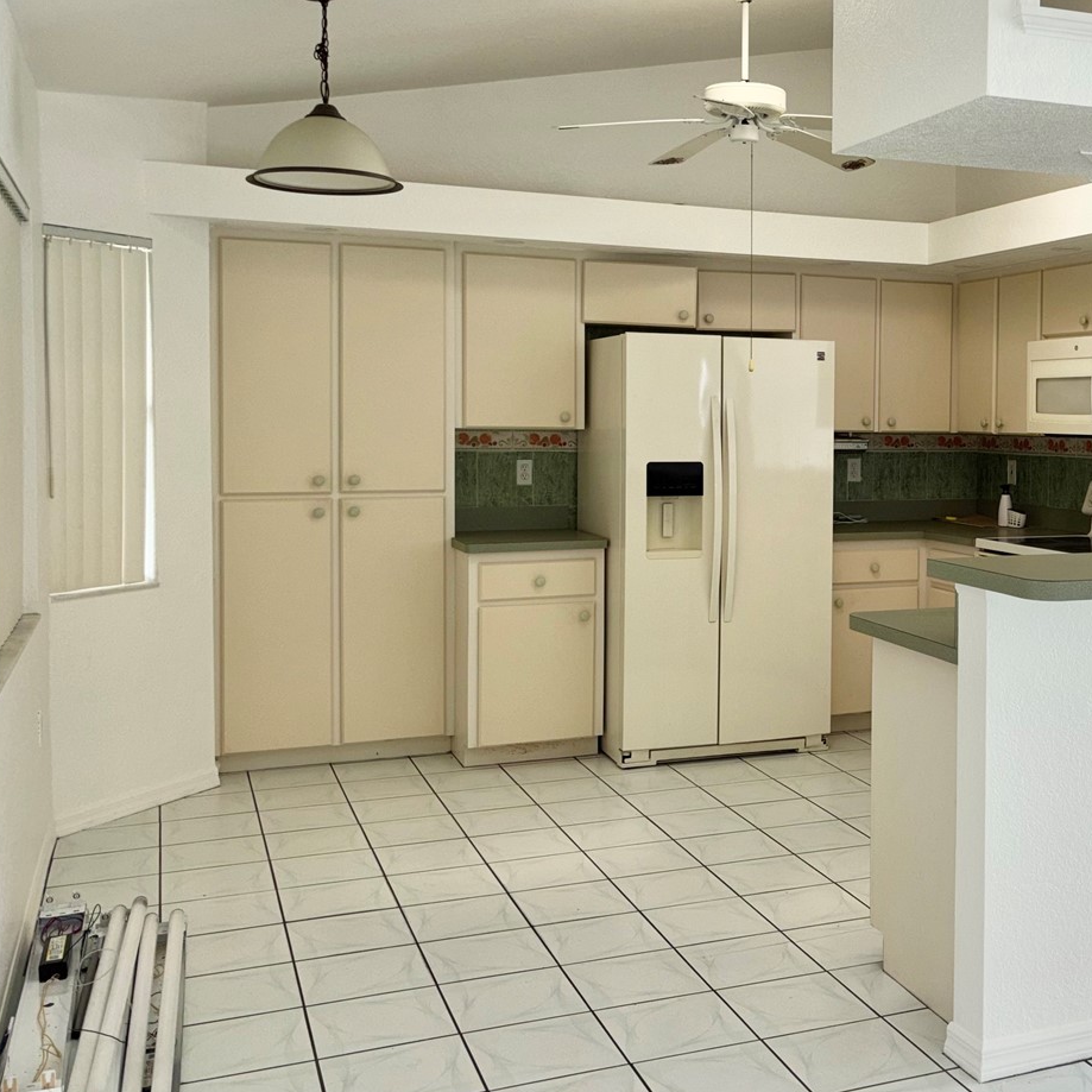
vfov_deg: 41.8
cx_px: 840
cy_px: 465
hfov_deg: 40.5
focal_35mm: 40
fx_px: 1428
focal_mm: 5.96
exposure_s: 1/27
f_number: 1.6
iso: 40
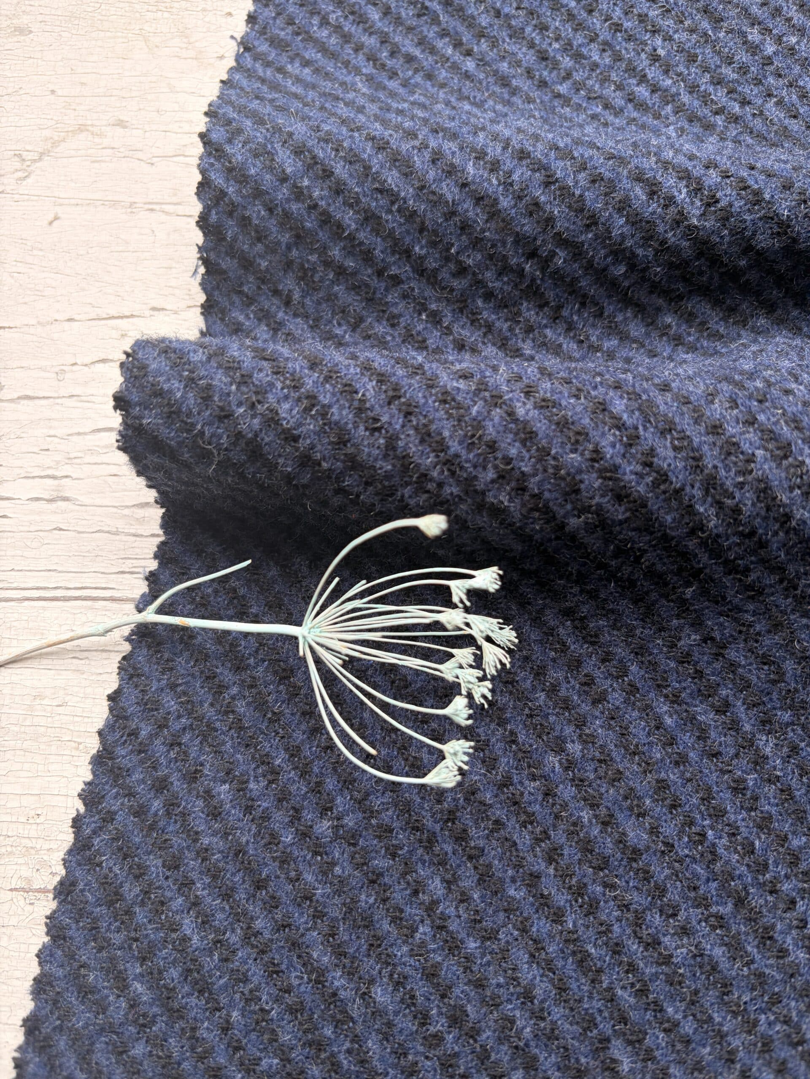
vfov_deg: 67.3
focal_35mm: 26
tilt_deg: -77.7
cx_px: 405
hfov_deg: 53.1
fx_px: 811
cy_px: 540
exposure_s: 1/309
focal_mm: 5.96
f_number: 1.6
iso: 40
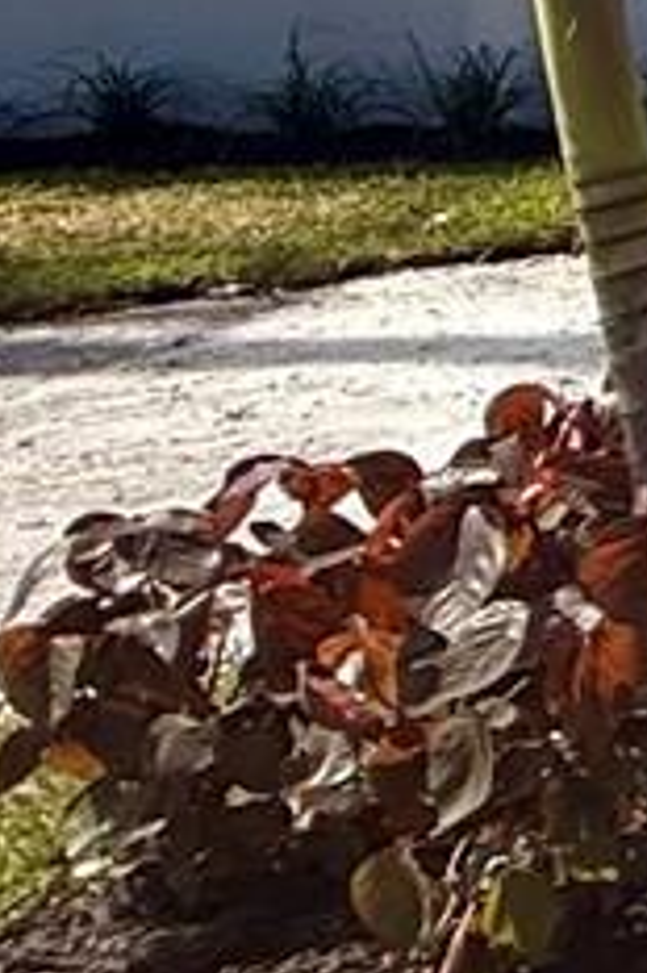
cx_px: 2851
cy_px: -188
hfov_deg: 7.3
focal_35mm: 100
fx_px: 2700
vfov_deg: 19.3
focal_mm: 2.22
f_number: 2.2
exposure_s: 1/1656
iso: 50
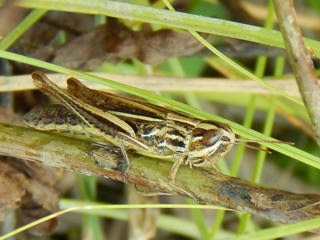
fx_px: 1479
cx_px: 160
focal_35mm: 160
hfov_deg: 12.3
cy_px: 120
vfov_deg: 9.3
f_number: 5.1
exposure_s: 1/60
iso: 125
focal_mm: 28.7
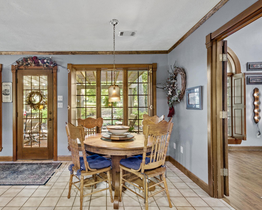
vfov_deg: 70.8
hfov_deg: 82.5
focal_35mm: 19
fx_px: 147
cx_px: 108
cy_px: 109
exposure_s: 1/1.25
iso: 800
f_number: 6.4
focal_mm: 10.5
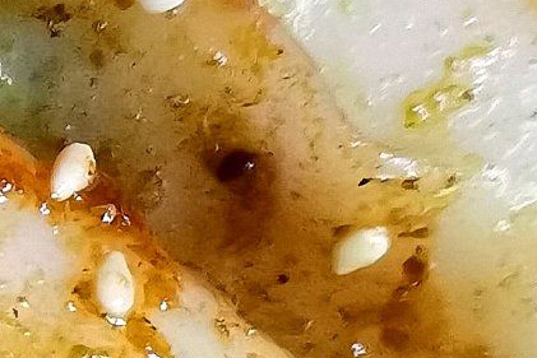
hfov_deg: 8.3
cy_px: 440
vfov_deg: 5.8
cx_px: -480
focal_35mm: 236
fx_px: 3521
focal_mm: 4.75
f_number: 1.8
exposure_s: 1/50
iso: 500
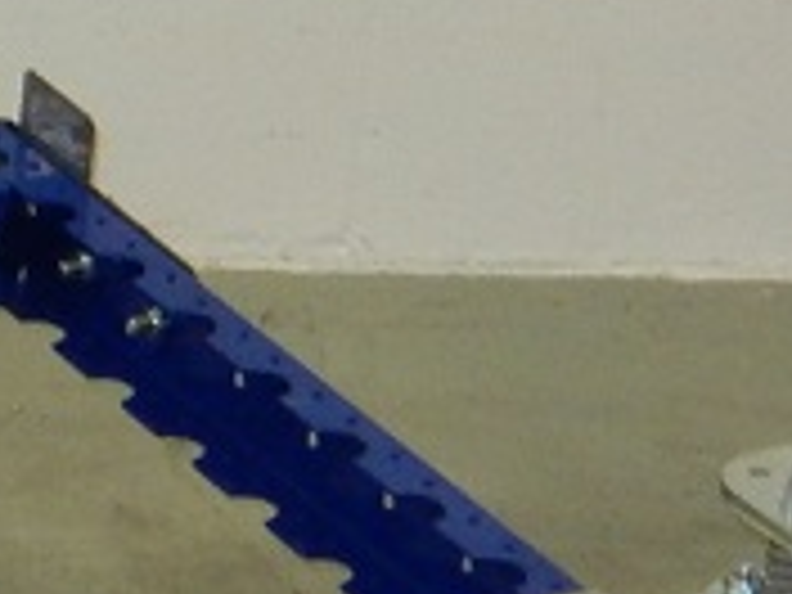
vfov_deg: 4.5
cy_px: 914
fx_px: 7527
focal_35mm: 329
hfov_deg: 5.7
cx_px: -1305
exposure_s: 1/30
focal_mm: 7.6
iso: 200
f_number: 4.2
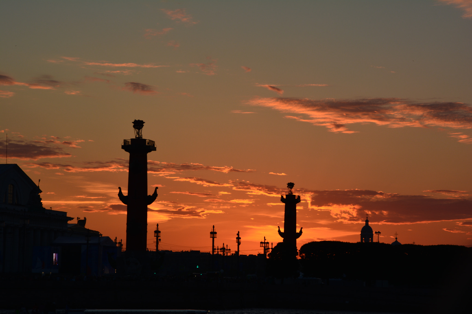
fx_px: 1809
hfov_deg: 14.9
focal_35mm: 138
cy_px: 157
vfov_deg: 9.9
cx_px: 236
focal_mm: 92
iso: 160
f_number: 11
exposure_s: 1/125
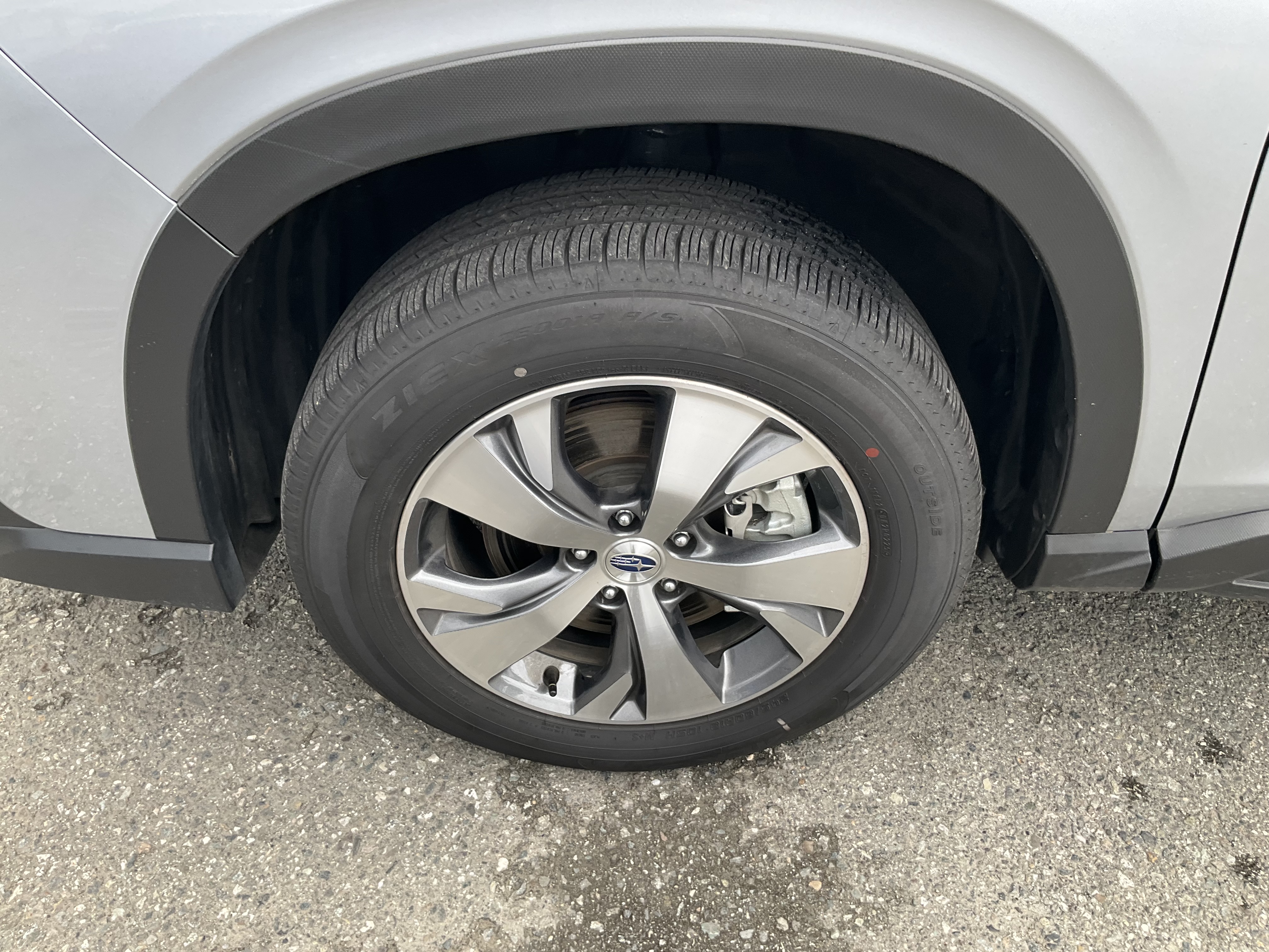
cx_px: 634
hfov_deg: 61.7
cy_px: 476
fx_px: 1063
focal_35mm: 29
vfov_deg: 48.2
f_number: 1.8
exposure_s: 1/122
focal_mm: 3
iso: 25
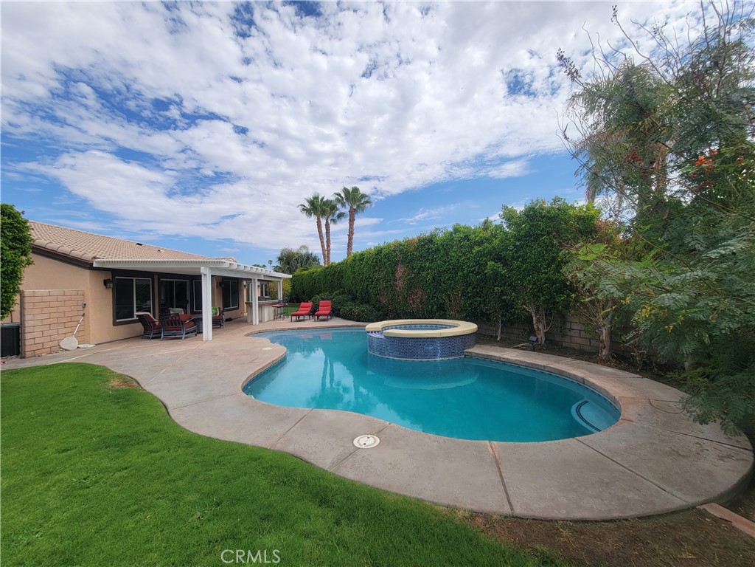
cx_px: 378
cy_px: 284
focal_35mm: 13
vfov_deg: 89.9
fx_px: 284
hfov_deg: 106.2
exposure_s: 1/2066
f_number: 2.2
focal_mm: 2.2
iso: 50
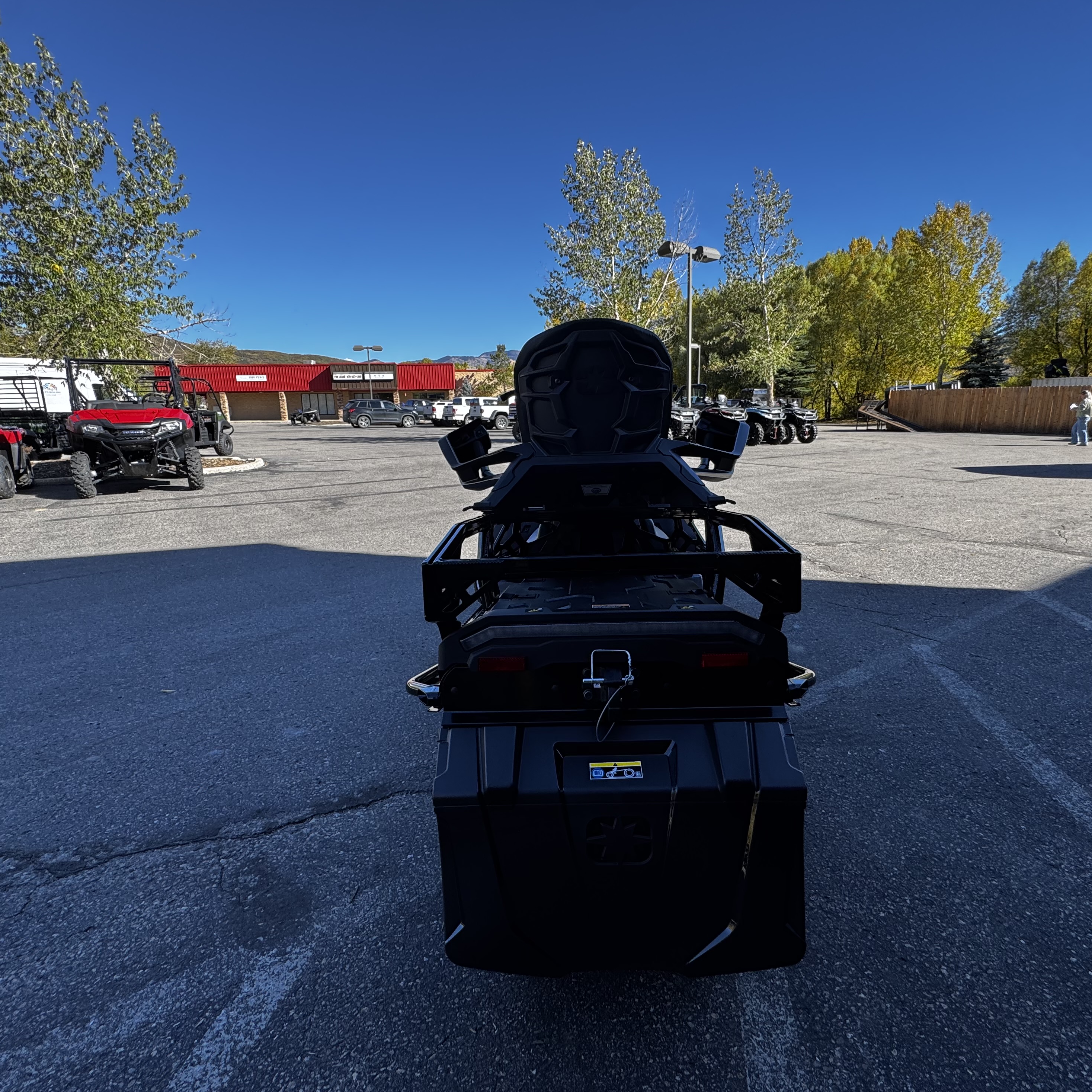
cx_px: 565
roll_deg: +0.2
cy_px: 547
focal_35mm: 17
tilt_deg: -13.7
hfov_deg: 83.9
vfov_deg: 84.0
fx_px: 607
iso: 40
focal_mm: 2.22
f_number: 2.2
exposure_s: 1/421
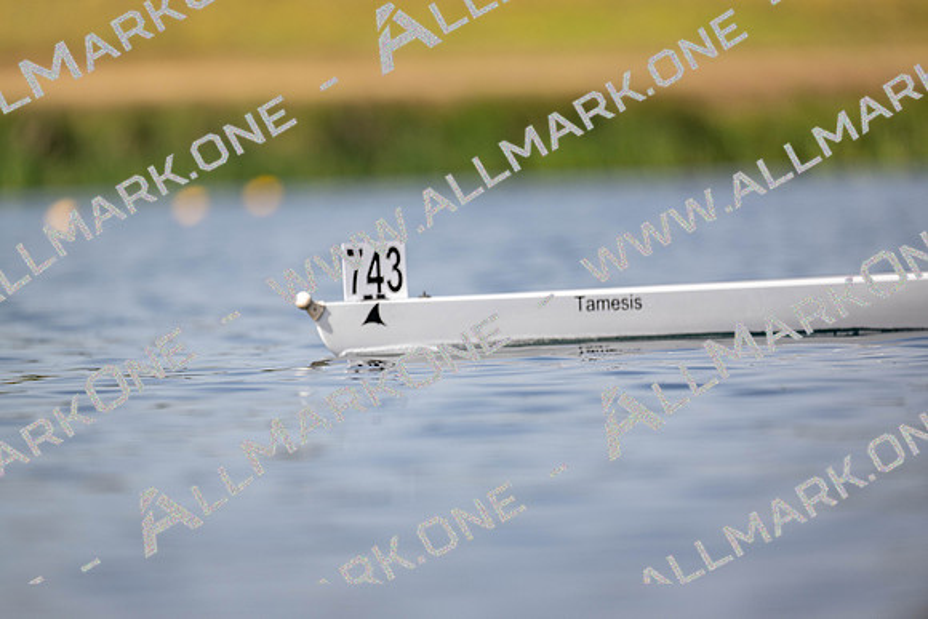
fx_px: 15470
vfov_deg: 2.3
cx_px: 464
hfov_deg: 3.4
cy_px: 310
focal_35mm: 600
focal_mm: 600
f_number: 4
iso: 110
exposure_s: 1/2500
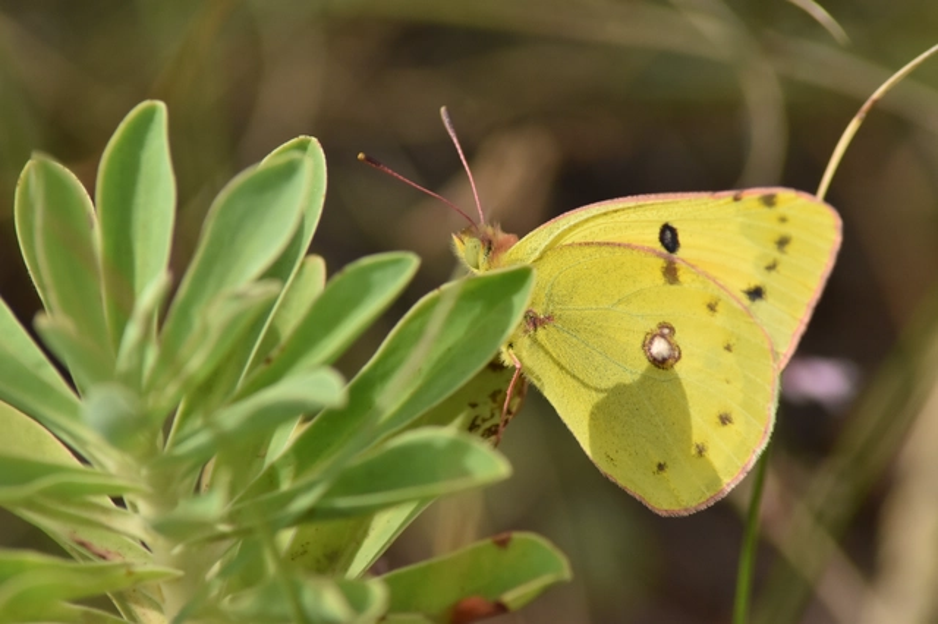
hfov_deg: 4.6
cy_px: 312
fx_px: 11718
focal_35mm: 450
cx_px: 469
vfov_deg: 3.1
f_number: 16
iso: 1000
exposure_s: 1/1000
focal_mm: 300
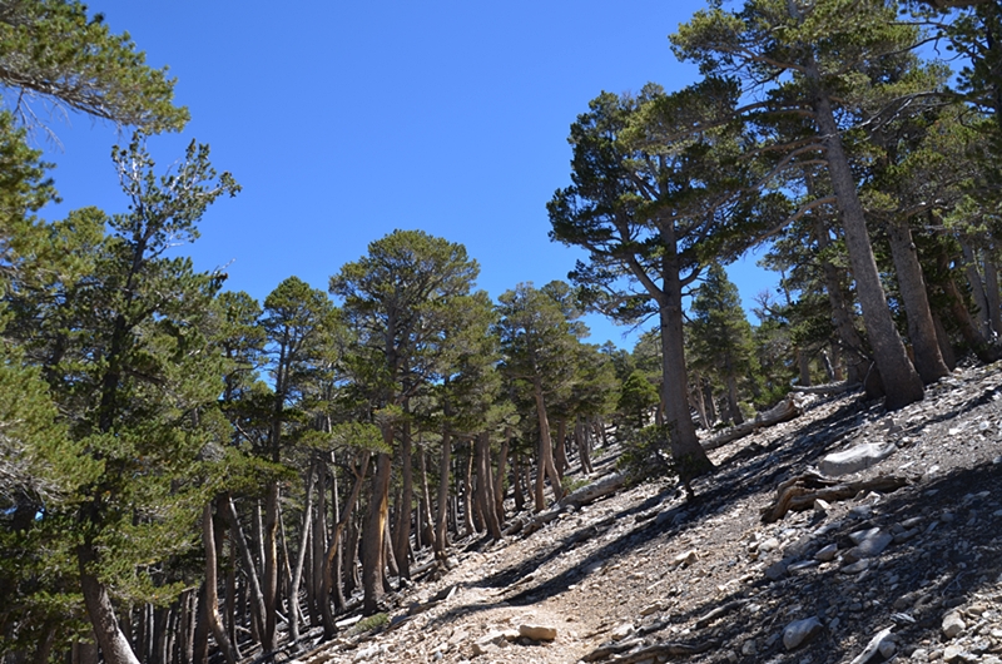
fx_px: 875
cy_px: 332
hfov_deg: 59.6
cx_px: 501
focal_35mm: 32
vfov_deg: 41.5
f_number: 6.3
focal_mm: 21
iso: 100
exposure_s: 1/250
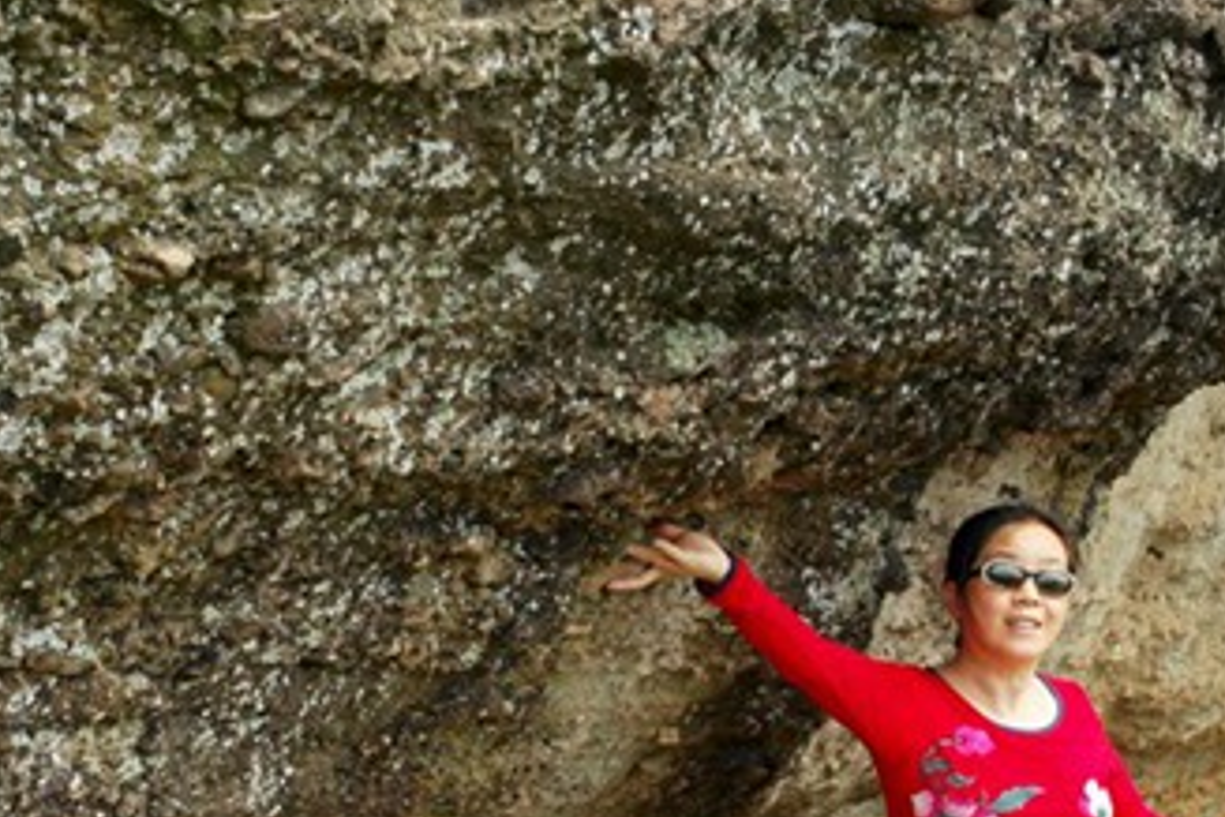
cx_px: 461
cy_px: 795
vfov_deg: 15.3
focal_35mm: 88
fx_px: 2994
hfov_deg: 23.1
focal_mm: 24
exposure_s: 1/250
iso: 400
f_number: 7.1
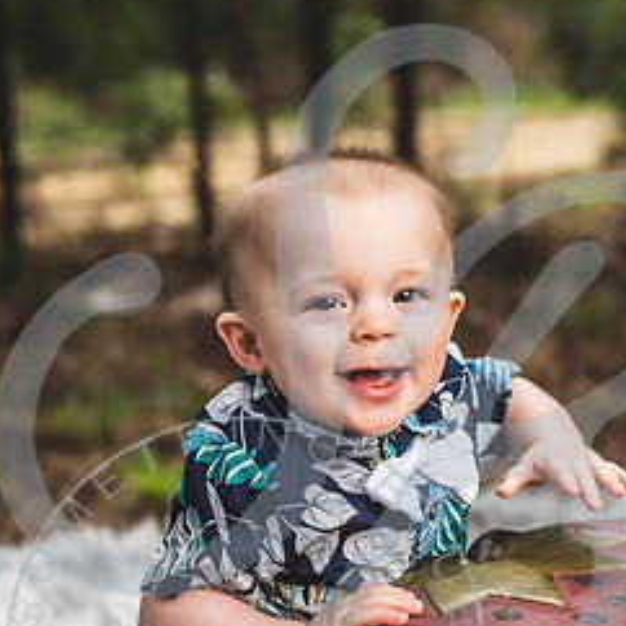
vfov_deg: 21.7
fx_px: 1616
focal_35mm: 79
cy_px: 460
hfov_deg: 21.9
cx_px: 362
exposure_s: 1/1600
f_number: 2.8
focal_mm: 50
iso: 100
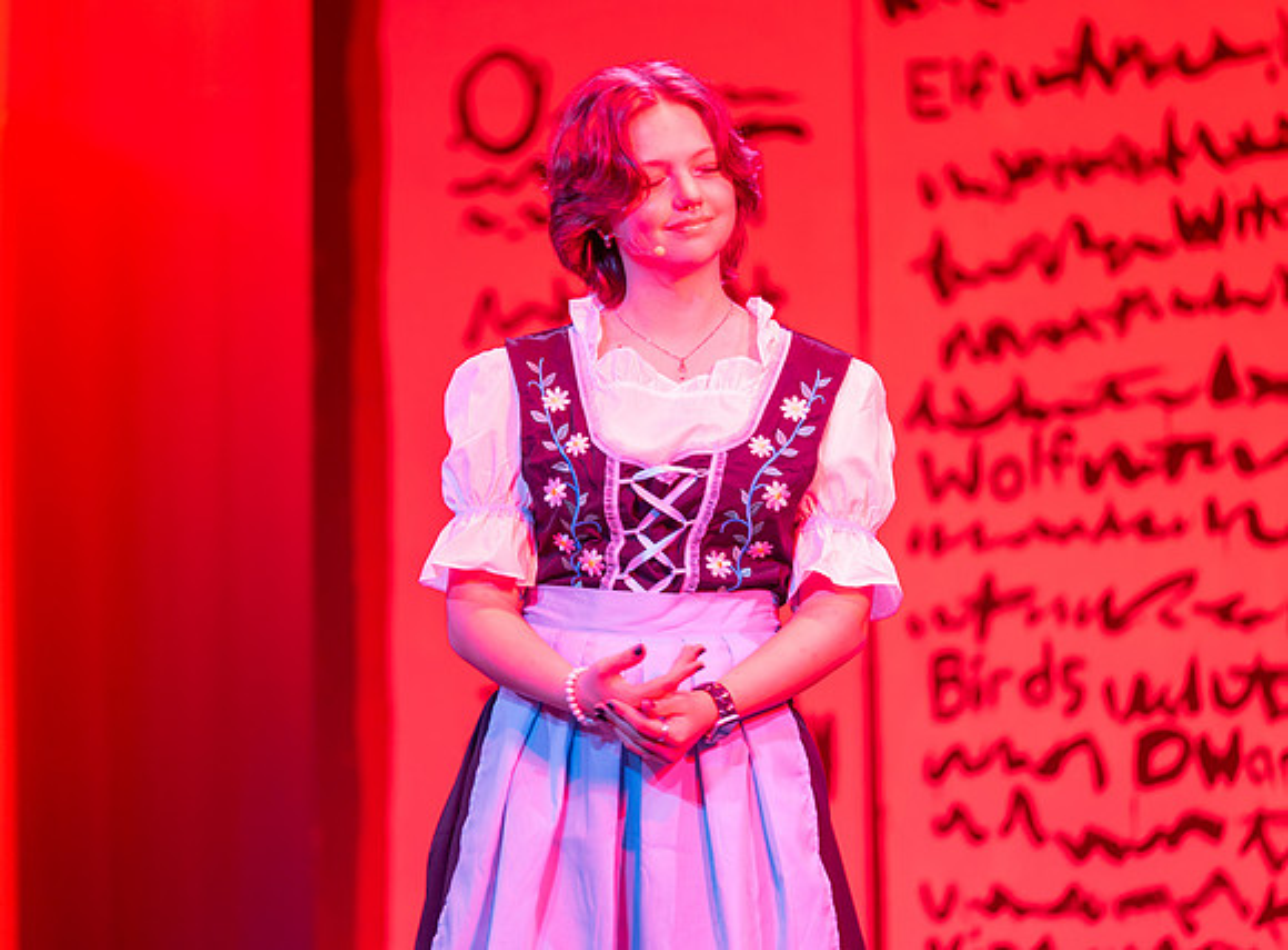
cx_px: 610
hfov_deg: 8.2
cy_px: 500
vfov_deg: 6.1
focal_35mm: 242
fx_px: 8959
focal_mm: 200
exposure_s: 1/100
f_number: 2.8
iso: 280
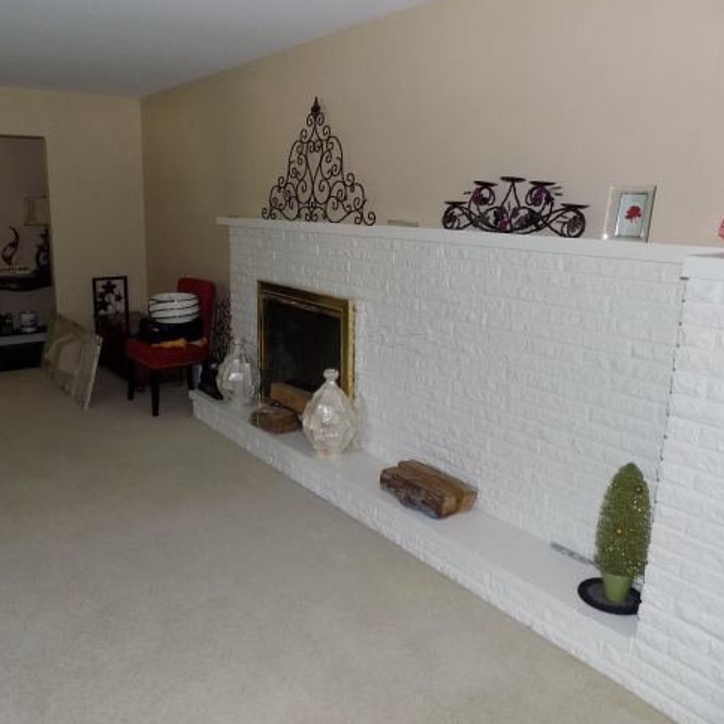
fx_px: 663
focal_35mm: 28
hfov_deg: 56.9
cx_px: 291
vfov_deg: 57.3
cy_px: 361
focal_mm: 4
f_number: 3.1
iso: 200
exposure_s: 1/30
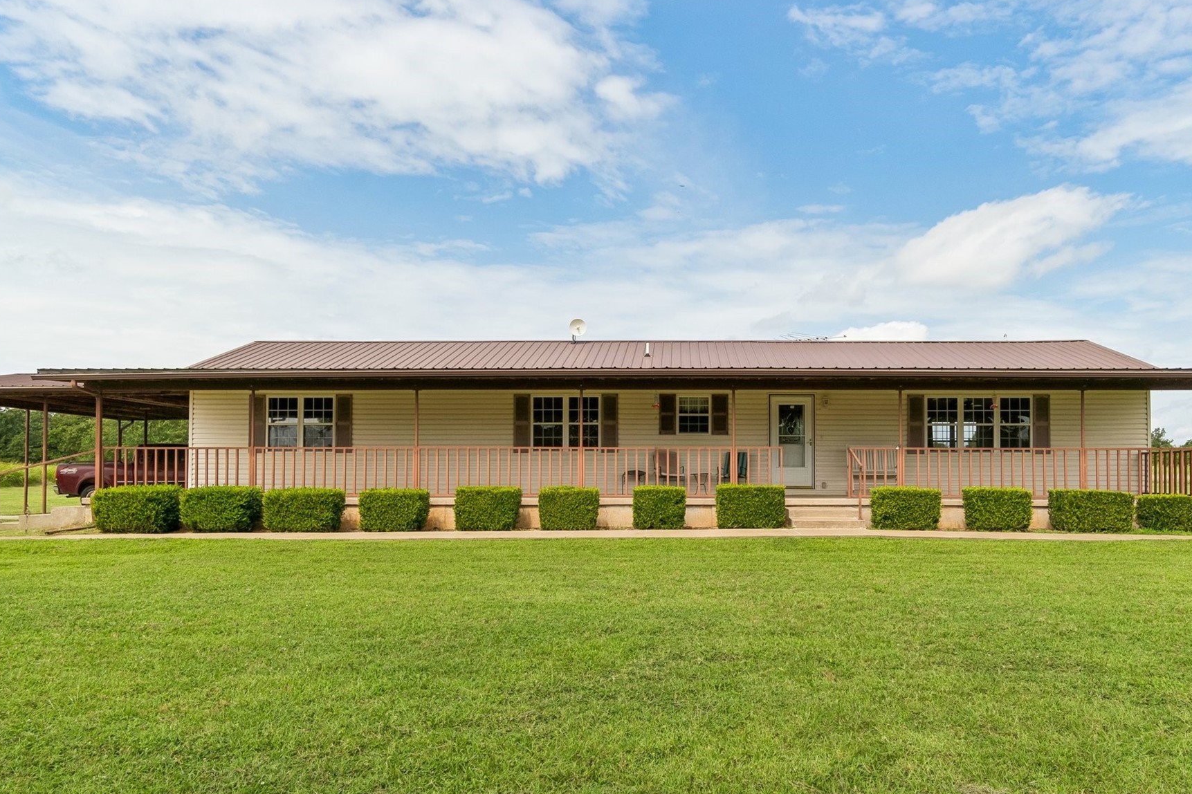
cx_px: 661
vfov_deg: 48.4
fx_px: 880
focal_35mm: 27
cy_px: 462
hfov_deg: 68.0
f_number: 9
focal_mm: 15
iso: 100
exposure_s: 1/500
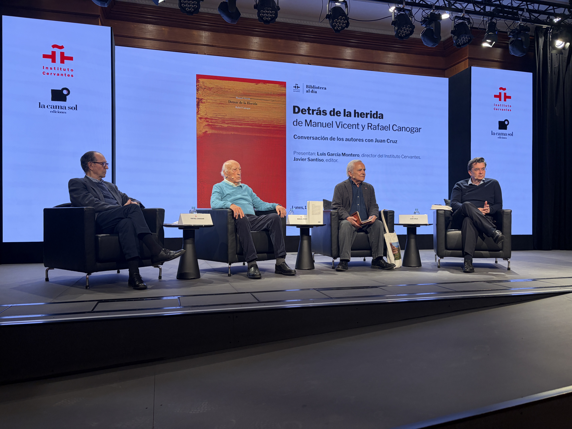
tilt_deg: +0.1
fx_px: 430
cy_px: 214
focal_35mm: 26
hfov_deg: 67.3
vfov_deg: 53.1
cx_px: 286
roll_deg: +0.5
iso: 100
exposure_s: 1/80
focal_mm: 5.96
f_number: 1.6
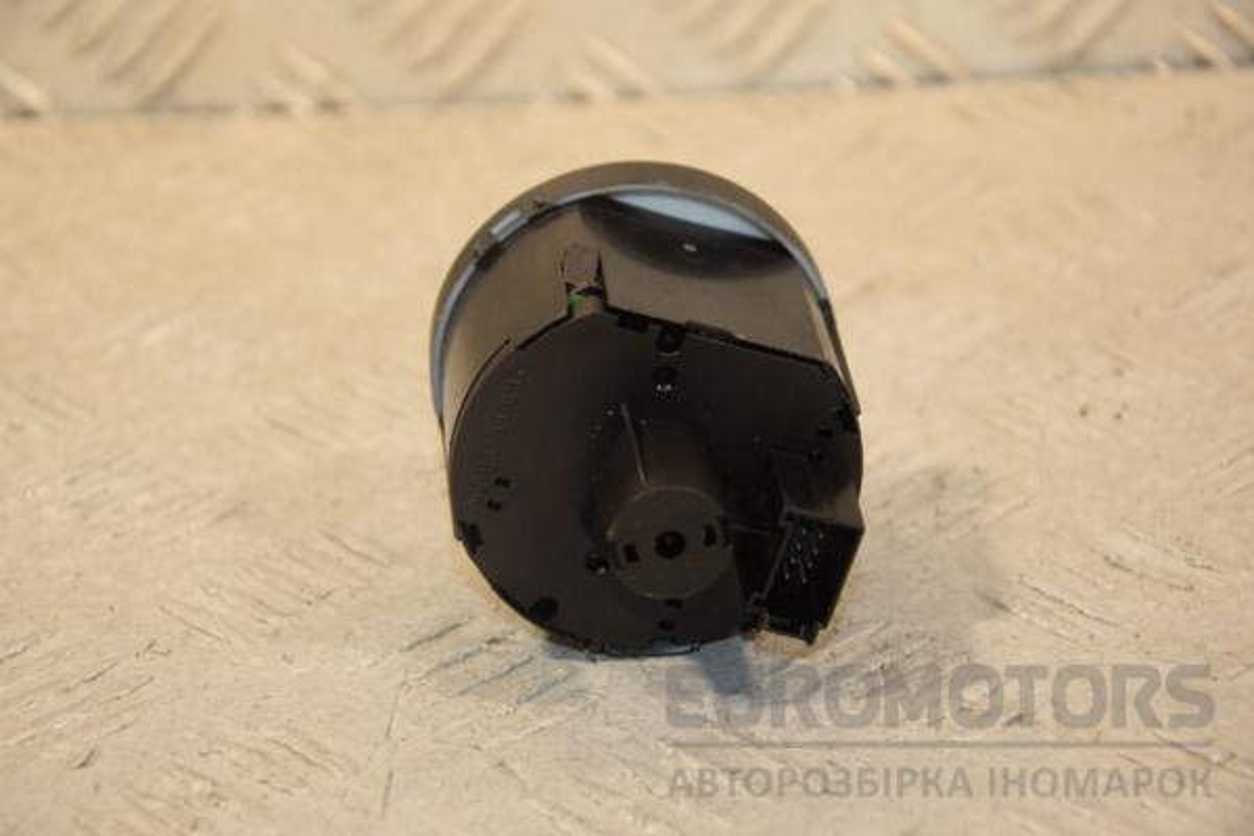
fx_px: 3918
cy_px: 418
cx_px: 627
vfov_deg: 12.2
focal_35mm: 112
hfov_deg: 18.2
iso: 800
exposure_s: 1/160
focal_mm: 75
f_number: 5.3
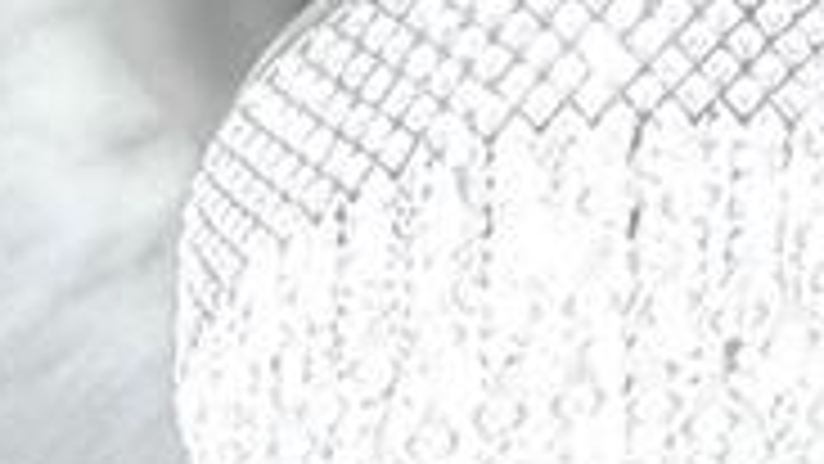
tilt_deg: -3.1
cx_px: -86
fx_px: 2185
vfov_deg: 8.0
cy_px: 1824
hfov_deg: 20.4
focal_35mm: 100
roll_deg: -0.1
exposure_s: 1/60
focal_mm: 2.22
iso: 400
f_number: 2.2
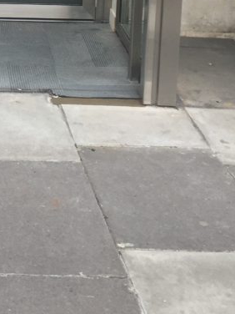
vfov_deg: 22.3
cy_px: -87
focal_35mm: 79
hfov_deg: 17.6
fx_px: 715
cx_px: -58
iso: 32
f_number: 2.2
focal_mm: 4.15
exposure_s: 1/439
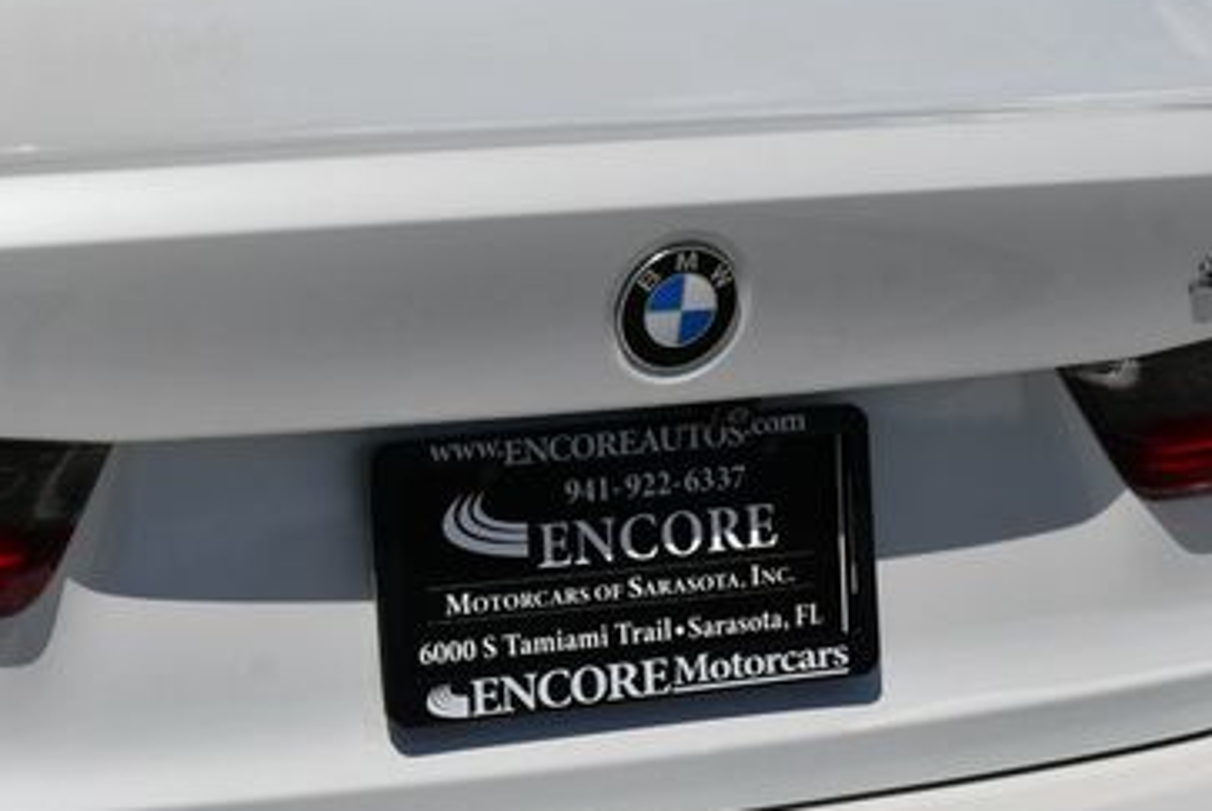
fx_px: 4045
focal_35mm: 120
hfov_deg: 17.0
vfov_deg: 11.4
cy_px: 614
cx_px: 467
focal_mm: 34
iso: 100
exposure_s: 1/400
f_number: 10
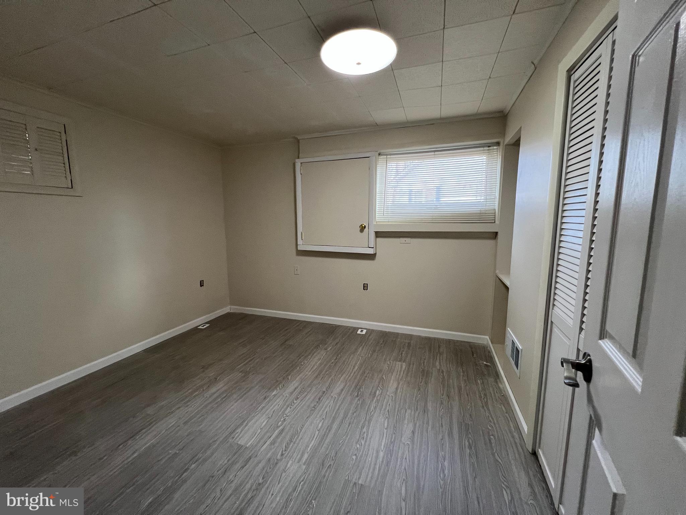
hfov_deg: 106.2
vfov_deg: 89.9
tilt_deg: -6.8
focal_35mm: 13
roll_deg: +0.4
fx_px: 258
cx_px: 343
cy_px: 258
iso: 320
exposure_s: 1/60
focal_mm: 1.57
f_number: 1.8
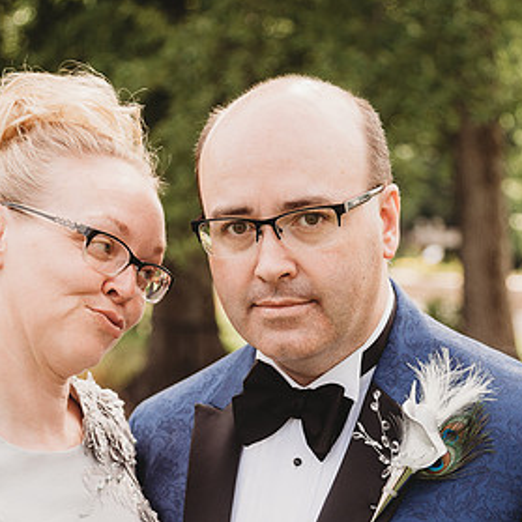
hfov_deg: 15.2
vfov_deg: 15.1
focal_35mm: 115
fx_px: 1962
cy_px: 341
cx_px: 236
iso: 200
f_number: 4
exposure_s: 1/500
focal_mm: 65
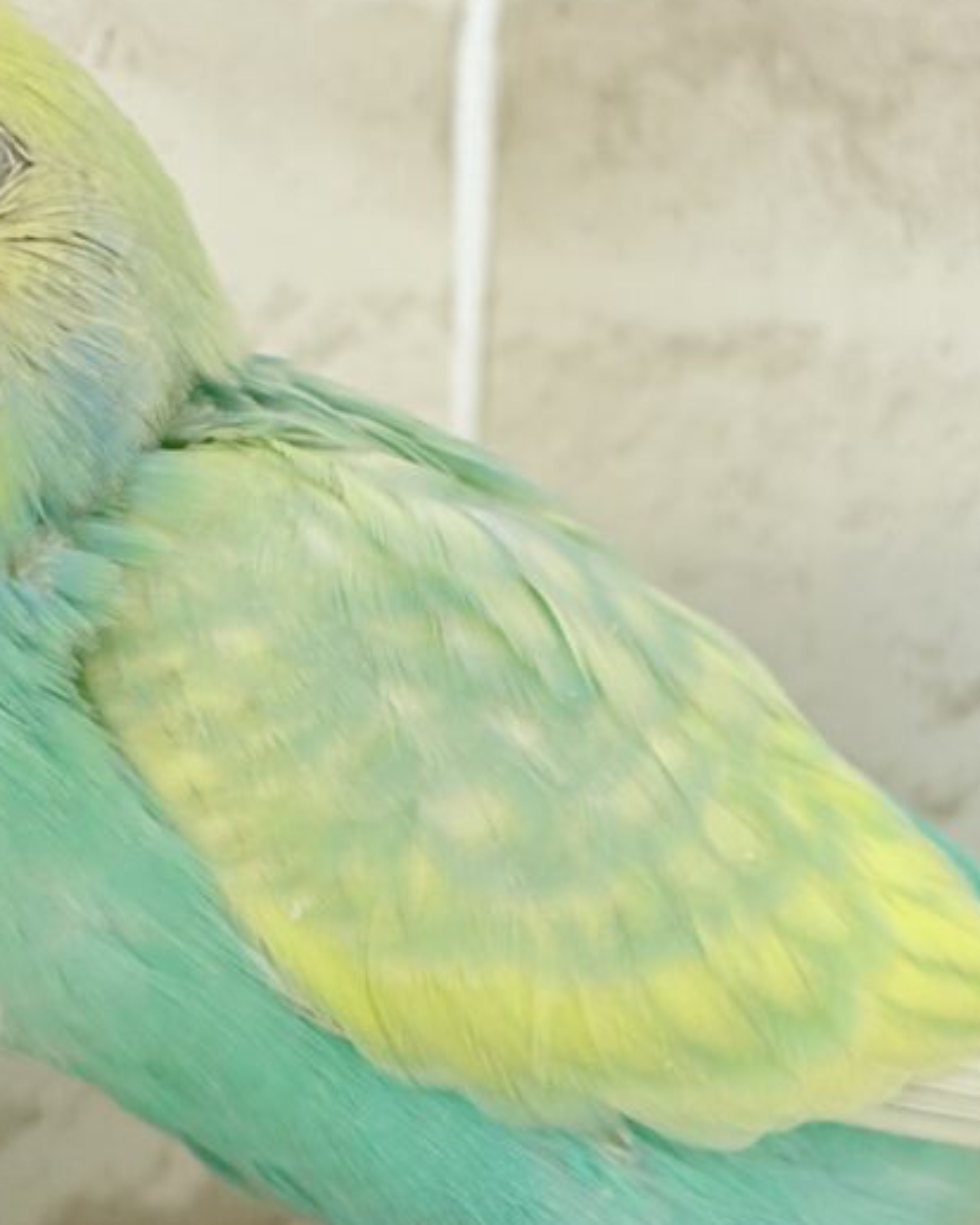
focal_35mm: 118
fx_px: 4277
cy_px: 558
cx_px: 446
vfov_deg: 16.3
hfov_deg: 13.1
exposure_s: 1/100
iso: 80
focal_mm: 5.96
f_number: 1.6
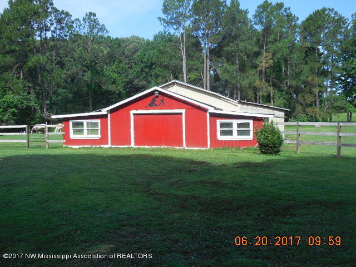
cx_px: 178
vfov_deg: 36.0
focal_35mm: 40
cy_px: 134
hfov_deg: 46.8
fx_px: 411
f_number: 3.6
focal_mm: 7.1
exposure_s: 1/800
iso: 125
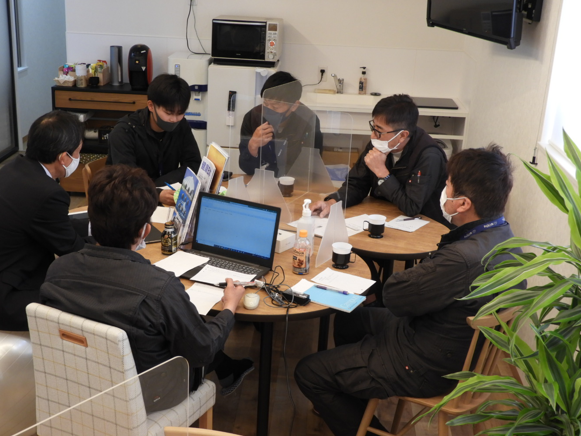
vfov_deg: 30.2
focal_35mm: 48
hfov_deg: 39.6
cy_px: 241
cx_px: 249
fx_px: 806
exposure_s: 1/30
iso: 160
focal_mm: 7.2
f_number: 3.8
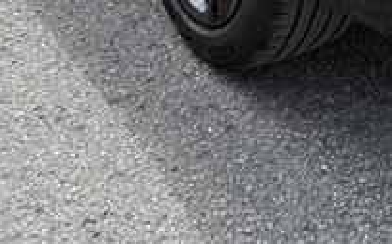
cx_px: 503
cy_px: -300
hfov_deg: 19.3
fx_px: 1067
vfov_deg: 11.3
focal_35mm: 100
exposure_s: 1/2169
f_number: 1.78
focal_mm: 6.76
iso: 100
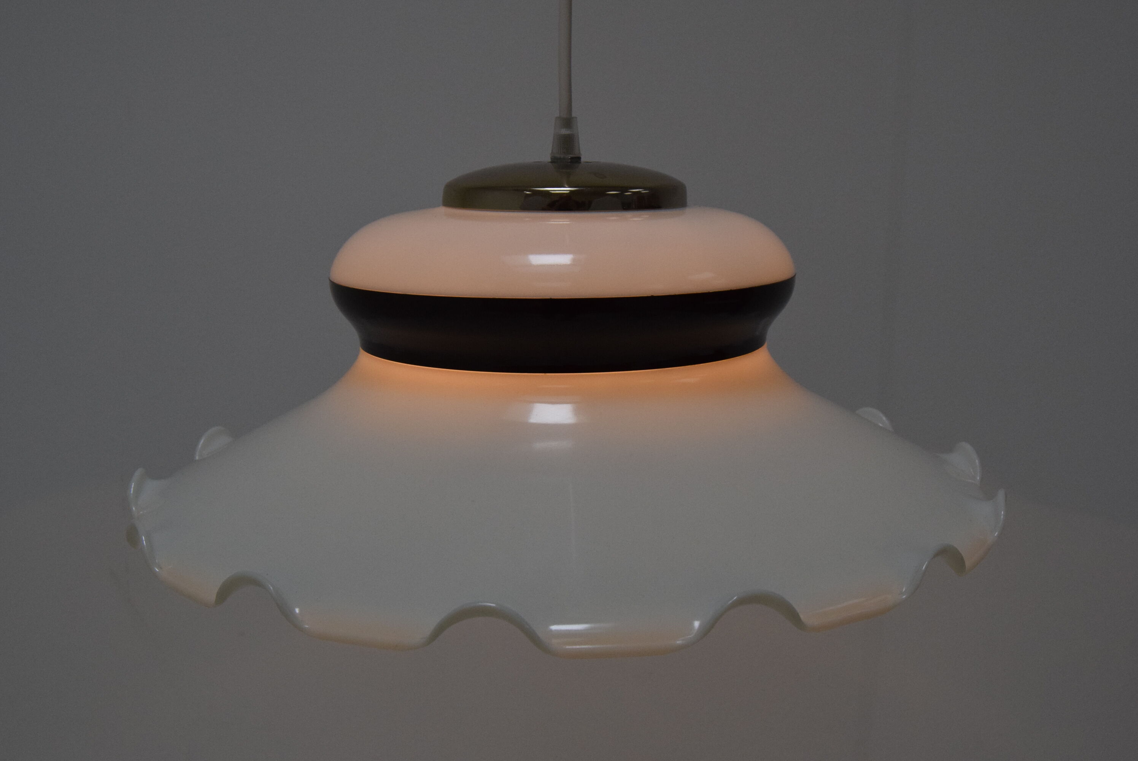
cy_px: 380
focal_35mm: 39
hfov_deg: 49.5
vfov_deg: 34.3
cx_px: 569
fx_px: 1234
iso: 1600
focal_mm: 26
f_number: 9
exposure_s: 1/320
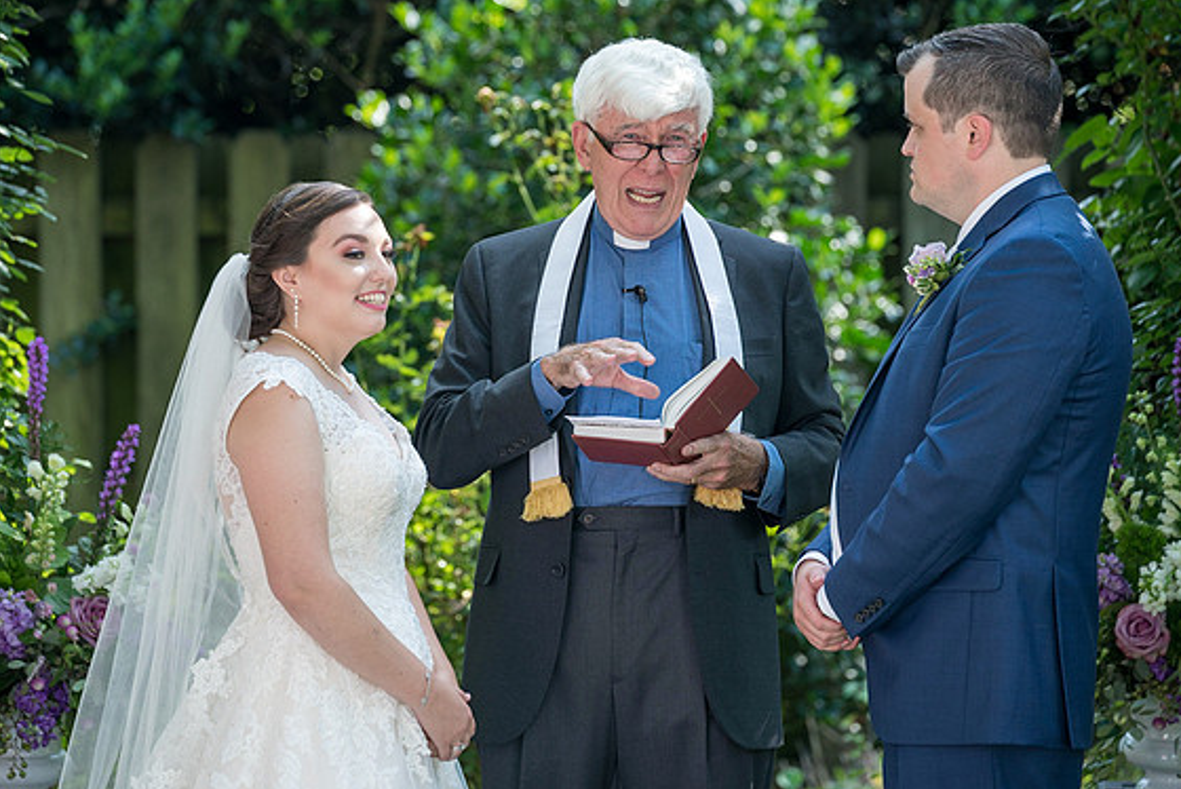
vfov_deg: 6.1
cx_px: 534
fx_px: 7450
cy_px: 366
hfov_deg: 9.1
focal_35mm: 227
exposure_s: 1/200
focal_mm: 200
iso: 200
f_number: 4.5
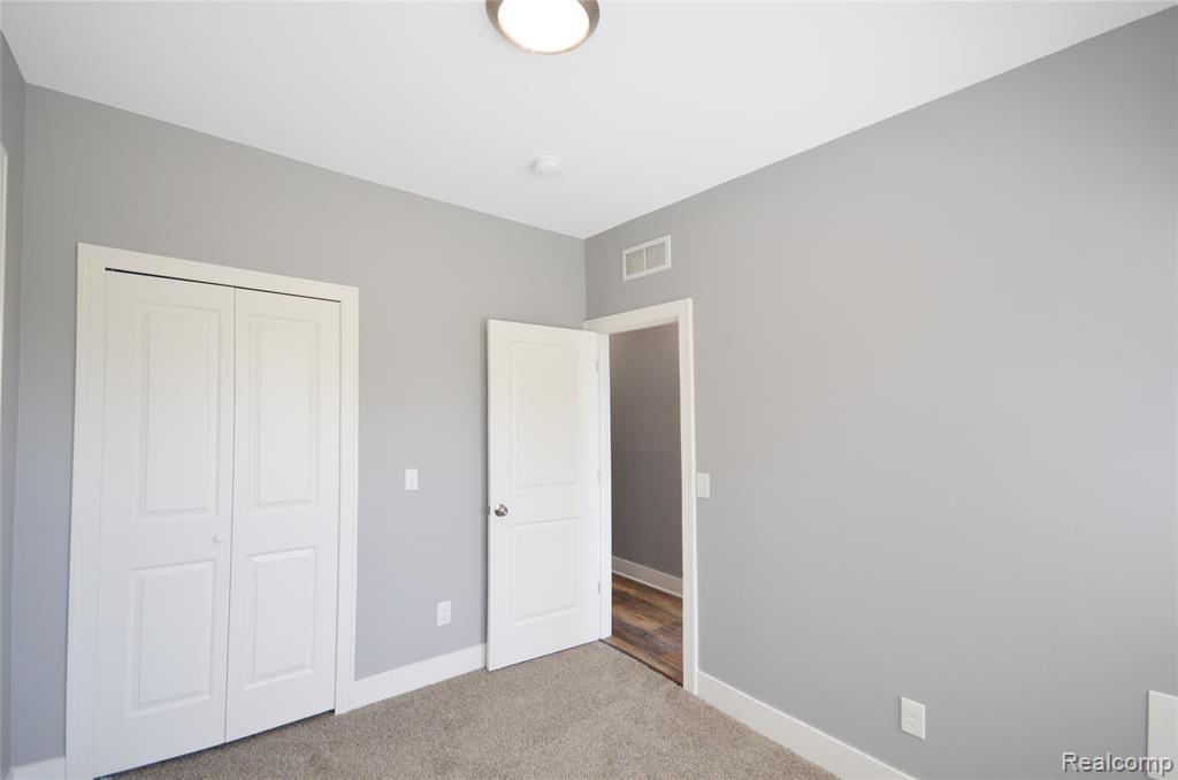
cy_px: 390
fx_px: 490
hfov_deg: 100.5
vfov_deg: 77.1
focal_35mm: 15
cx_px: 589
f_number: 5
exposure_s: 1/100
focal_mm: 10
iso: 400
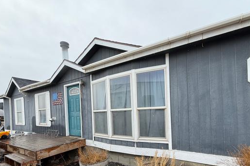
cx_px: 132
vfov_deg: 65.2
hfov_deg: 89.9
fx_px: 125
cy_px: 113
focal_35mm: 18
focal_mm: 2.22
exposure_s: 1/585
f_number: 2.2
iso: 50
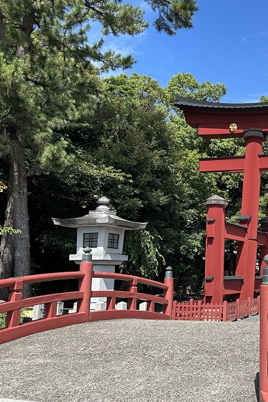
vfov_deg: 50.7
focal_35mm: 38
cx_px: 272
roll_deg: -0.1
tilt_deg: +9.0
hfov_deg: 32.1
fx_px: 424
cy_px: 197
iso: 50
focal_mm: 5.7
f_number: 1.5
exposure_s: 1/2165
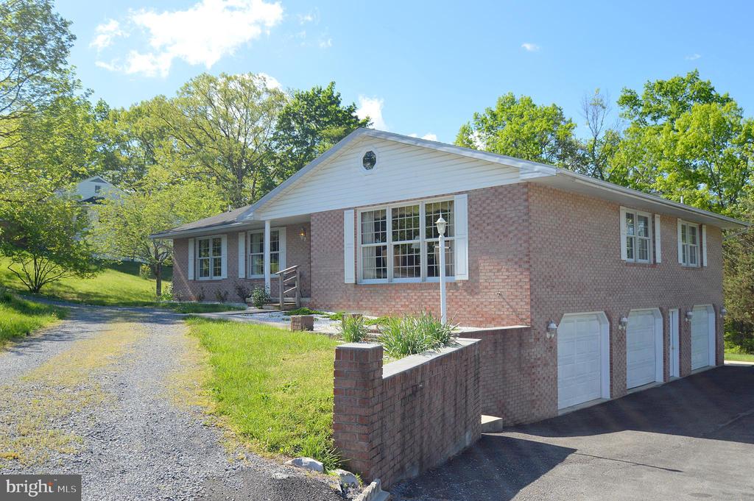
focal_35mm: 30
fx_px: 628
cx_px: 377
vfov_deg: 43.5
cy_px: 250
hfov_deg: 62.0
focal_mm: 20
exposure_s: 1/200
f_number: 7.1
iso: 100
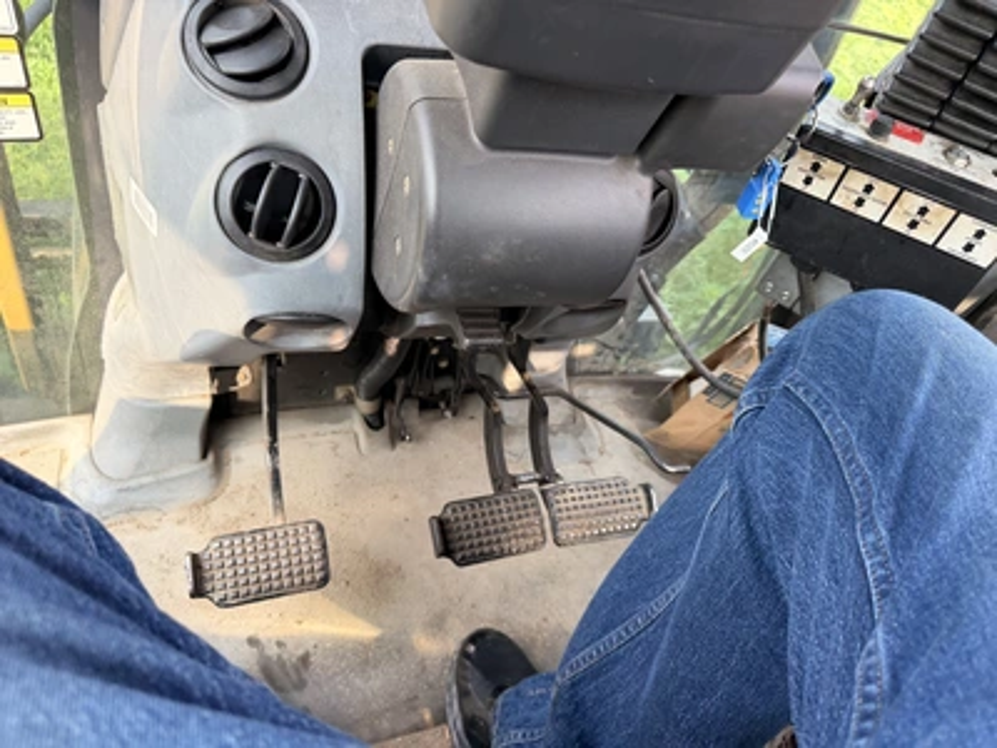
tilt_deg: -40.4
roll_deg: -17.6
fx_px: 691
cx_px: 498
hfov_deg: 71.6
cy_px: 374
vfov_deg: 56.8
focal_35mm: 24
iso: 100
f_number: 1.78
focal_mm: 6.76
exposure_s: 1/333
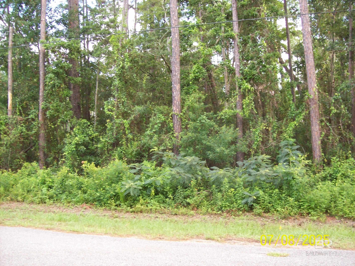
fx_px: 369
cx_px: 178
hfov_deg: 51.4
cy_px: 133
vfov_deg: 39.6
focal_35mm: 36
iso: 200
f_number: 2.7
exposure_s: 1/108
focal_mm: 6
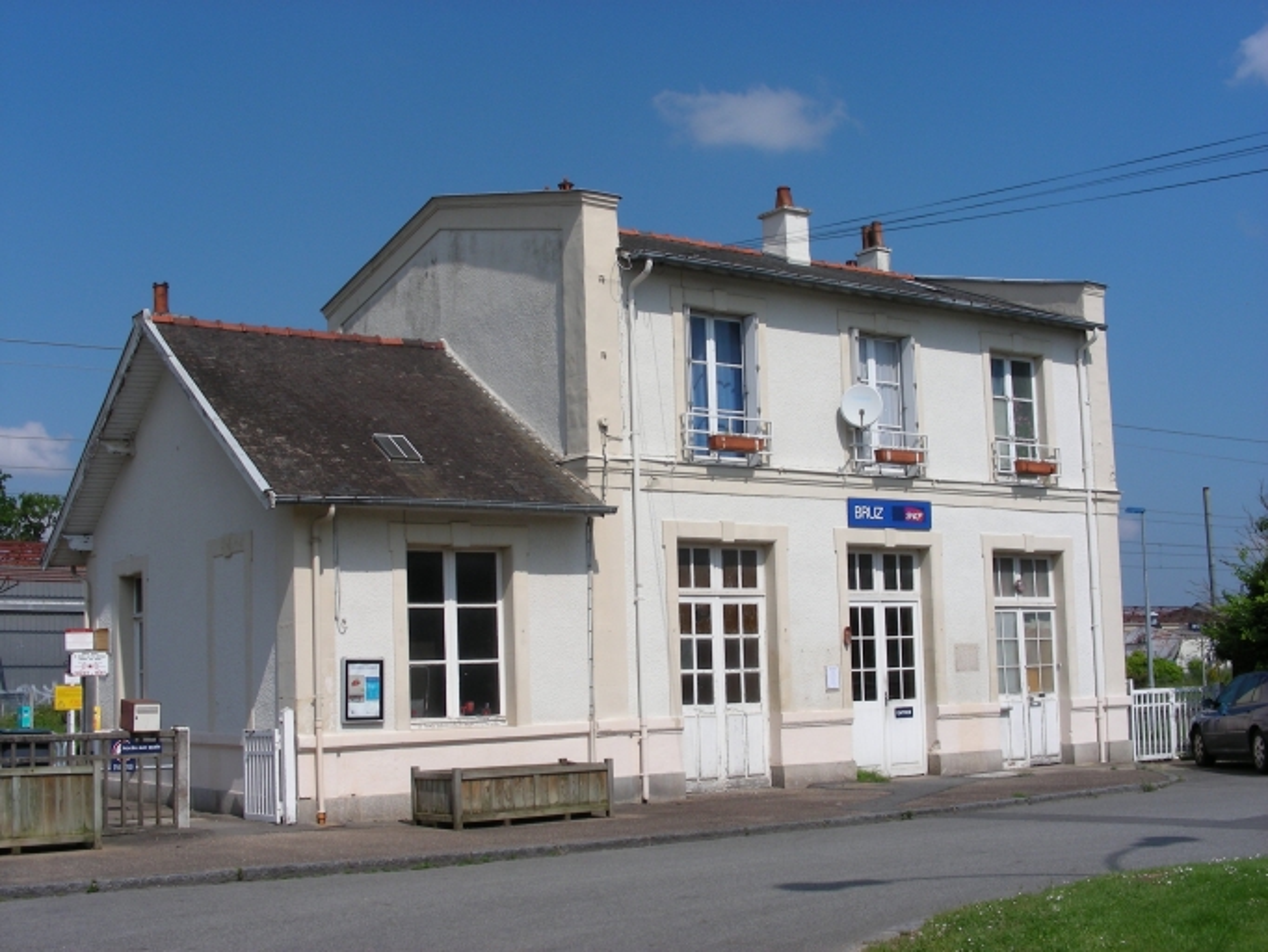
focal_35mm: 44
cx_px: 634
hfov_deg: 42.9
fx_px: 1612
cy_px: 476
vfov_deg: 32.9
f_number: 5.6
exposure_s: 1/450
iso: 50
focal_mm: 7.4
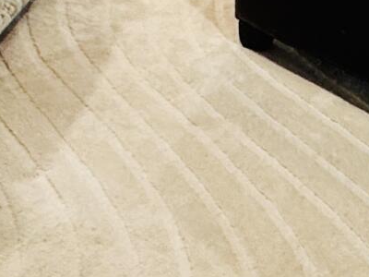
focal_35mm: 105
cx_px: 156
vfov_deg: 10.9
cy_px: -478
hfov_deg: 18.7
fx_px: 1119
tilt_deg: -0.9
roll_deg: -0.9
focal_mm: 2.22
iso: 200
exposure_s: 1/60
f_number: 2.2
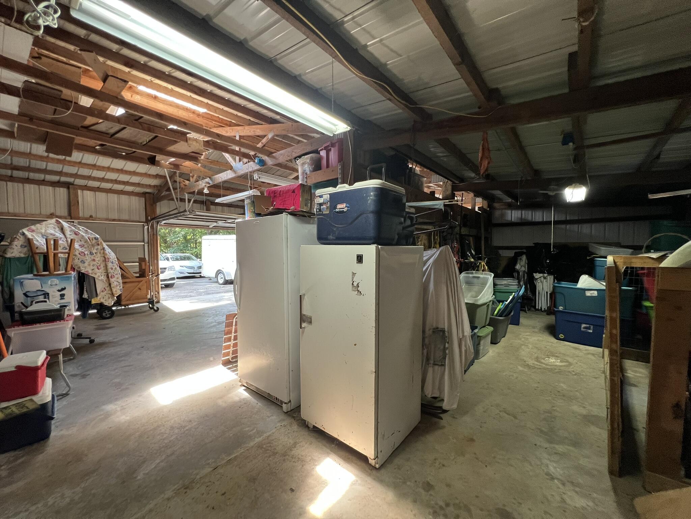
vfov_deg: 89.9
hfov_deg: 106.2
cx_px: 346
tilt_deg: -1.8
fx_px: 260
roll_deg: +0.5
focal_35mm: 13
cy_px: 260
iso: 250
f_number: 1.8
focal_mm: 1.57
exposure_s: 1/120
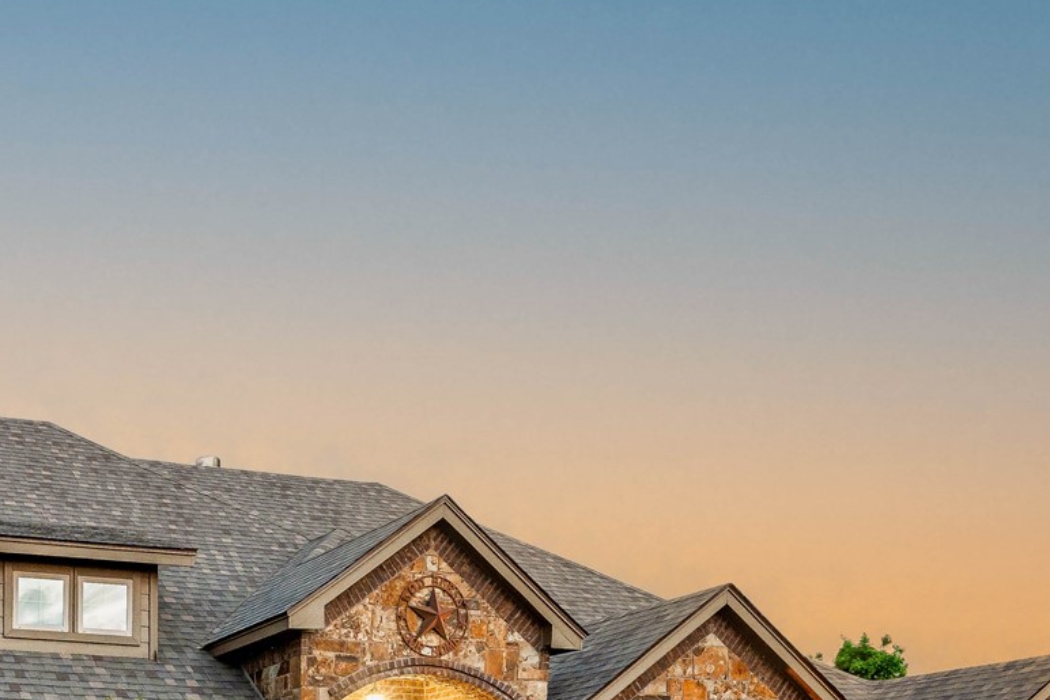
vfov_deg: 25.2
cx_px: 73
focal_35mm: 45
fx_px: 1313
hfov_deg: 39.8
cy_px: 946
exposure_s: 2.5
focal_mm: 16
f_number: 10
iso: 500
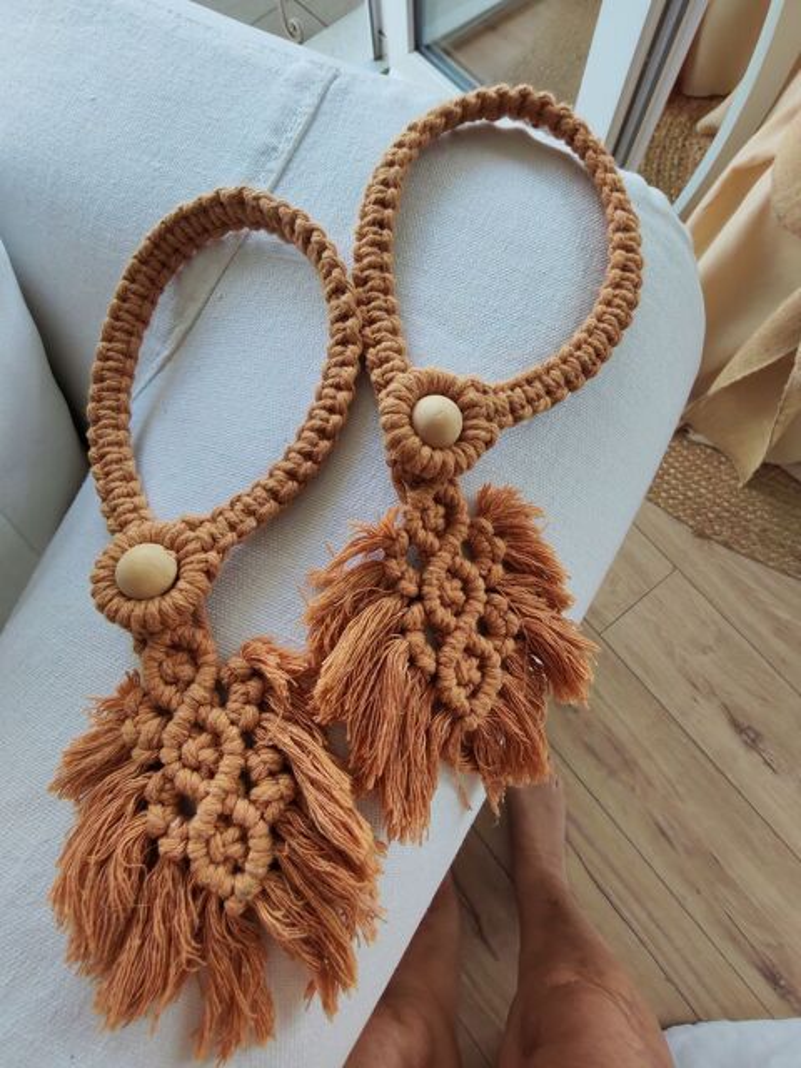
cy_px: 534
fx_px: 494
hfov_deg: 78.1
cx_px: 400
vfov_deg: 94.5
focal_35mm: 16
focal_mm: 1.96
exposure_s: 1/140
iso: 50
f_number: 2.2
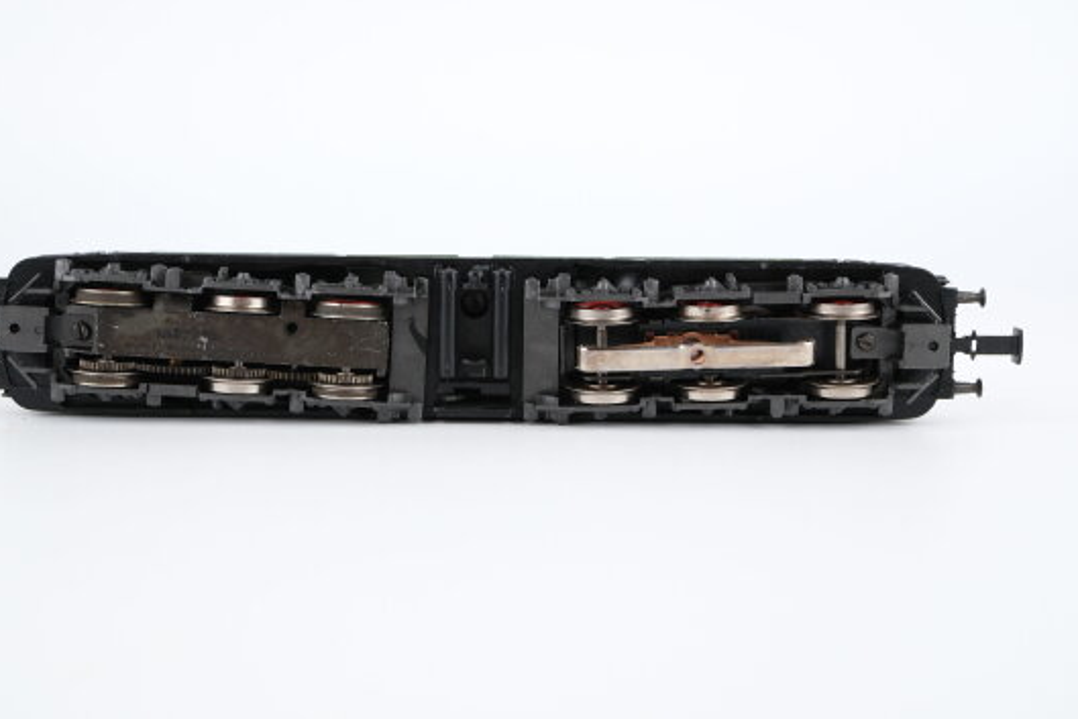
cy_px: 336
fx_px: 1527
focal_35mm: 51
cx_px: 469
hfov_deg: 38.8
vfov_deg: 26.5
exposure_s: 1/125
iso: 320
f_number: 7.1
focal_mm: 30
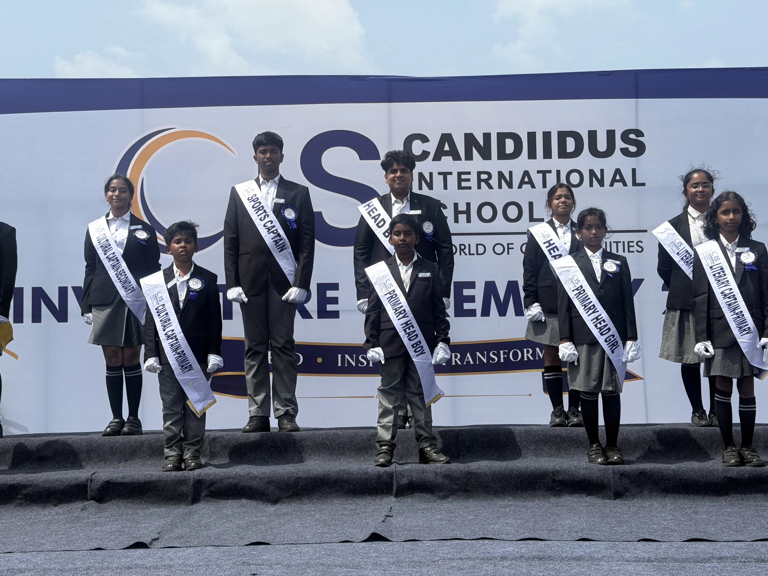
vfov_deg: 30.3
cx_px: 384
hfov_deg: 39.7
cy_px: 288
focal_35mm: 48
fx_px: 1065
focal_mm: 6.76
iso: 64
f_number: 1.78
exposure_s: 1/6024
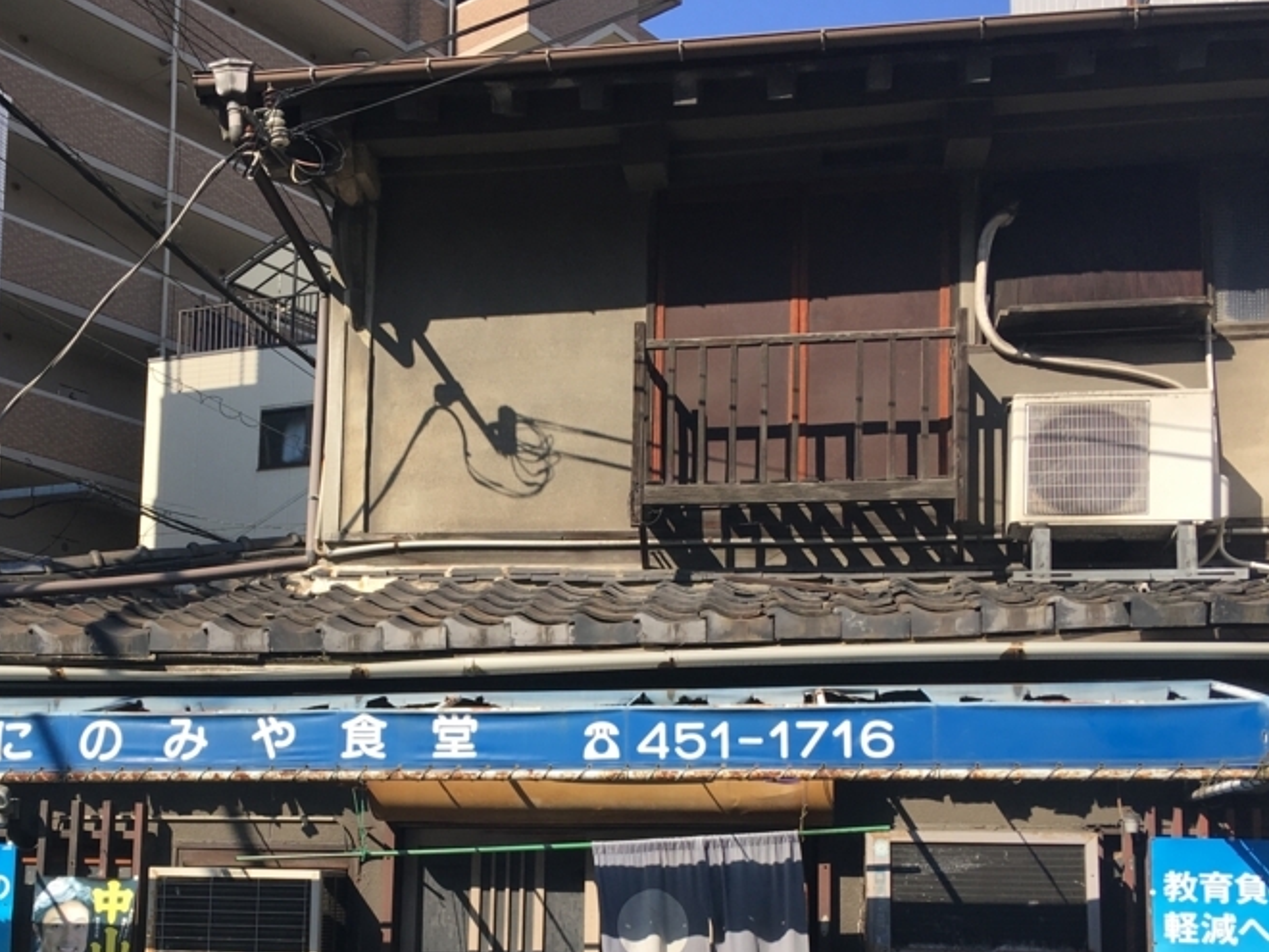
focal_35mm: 45
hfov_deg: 41.8
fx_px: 1650
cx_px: 494
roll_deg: -1.7
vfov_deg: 31.6
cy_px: 715
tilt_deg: +8.4
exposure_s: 1/1148
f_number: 2.2
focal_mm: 4.15
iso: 25
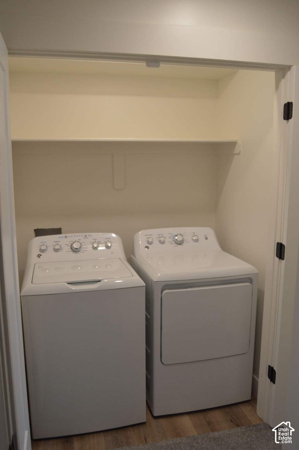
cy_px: 225
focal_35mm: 30
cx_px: 150
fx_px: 374
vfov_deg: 62.0
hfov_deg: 43.5
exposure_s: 1/80
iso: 400
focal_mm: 20
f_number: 4.5
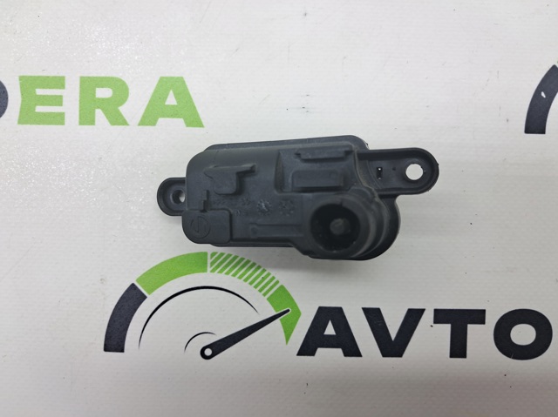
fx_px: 435
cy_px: 208
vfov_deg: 51.3
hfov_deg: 65.4
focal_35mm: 27
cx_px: 279
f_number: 1.8
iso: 50
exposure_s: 1/50
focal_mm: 4
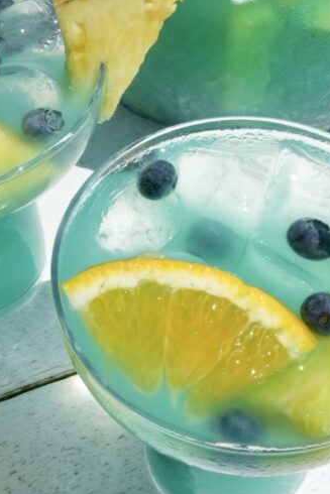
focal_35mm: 69
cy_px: 45
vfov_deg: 28.0
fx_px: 952
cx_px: 212
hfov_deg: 19.6
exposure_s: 1/250
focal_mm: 22.1
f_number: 22
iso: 400
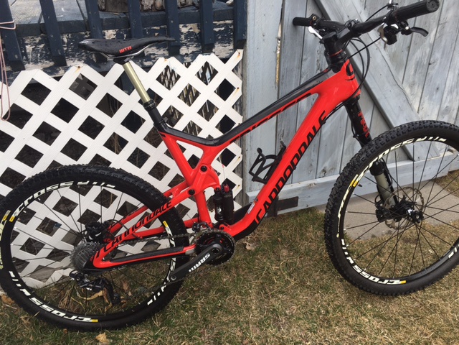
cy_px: 172
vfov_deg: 48.2
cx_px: 230
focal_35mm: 29
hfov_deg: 61.7
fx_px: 385
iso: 25
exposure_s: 1/165
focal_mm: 4.15
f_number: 2.2
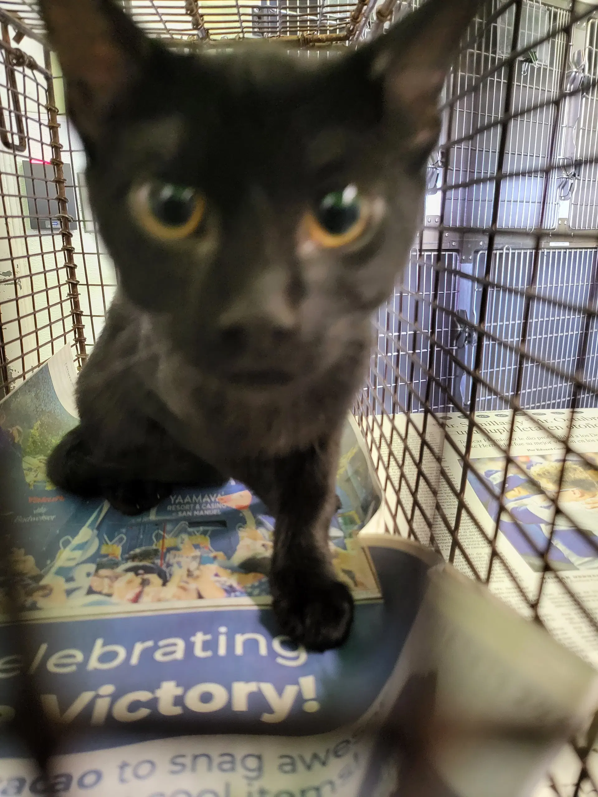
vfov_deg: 71.6
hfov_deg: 56.8
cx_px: 299
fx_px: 553
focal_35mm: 24
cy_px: 398
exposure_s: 1/24
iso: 1000
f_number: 1.8
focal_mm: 5
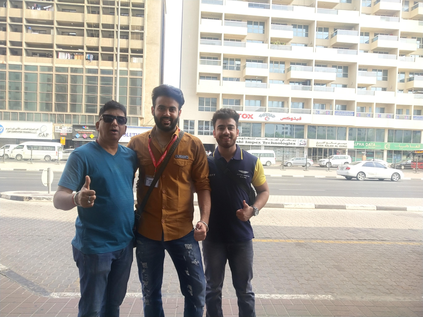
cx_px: 212
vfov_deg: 46.8
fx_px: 367
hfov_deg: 60.0
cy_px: 158
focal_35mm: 30
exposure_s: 1/836
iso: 129
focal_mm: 3.95
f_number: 1.8
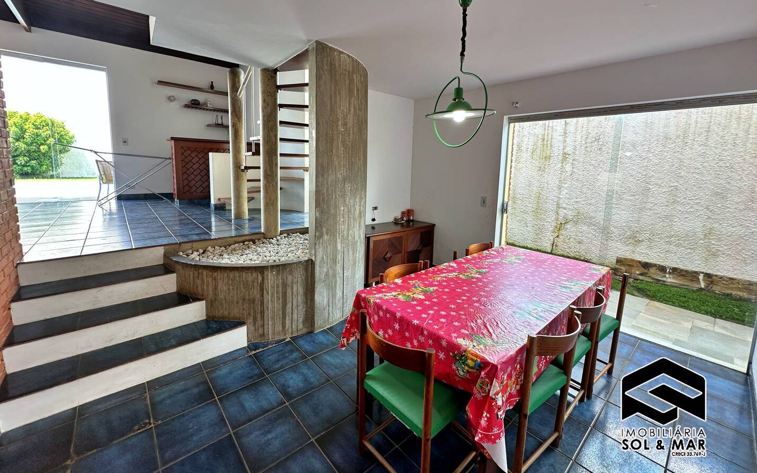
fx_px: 309
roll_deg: -2.0
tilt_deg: -6.7
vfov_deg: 74.3
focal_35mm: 15
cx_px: 382
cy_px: 202
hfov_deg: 101.5
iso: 125
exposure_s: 1/120
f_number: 2.2
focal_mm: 2.22
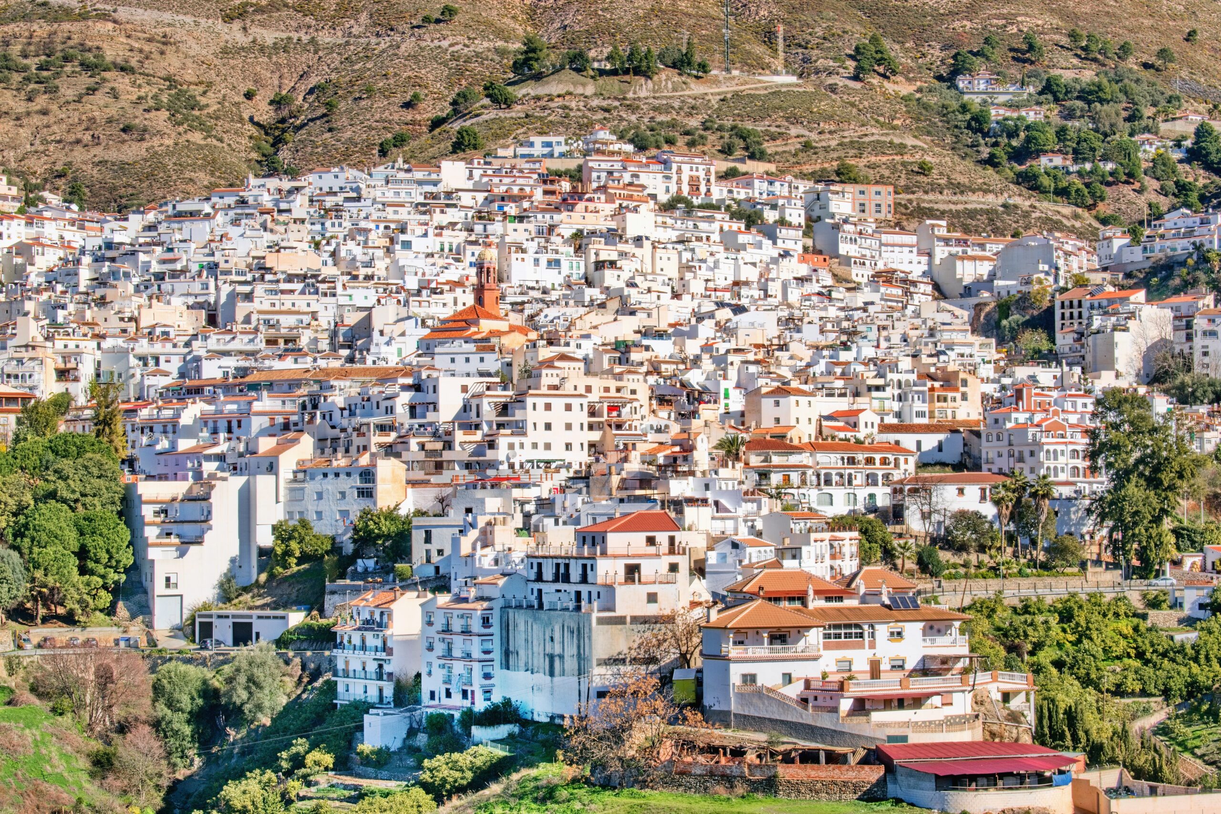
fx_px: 2798
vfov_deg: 16.5
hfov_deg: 24.6
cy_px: 407
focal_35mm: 82
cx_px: 610
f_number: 13
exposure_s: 1/200
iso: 100
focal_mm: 55
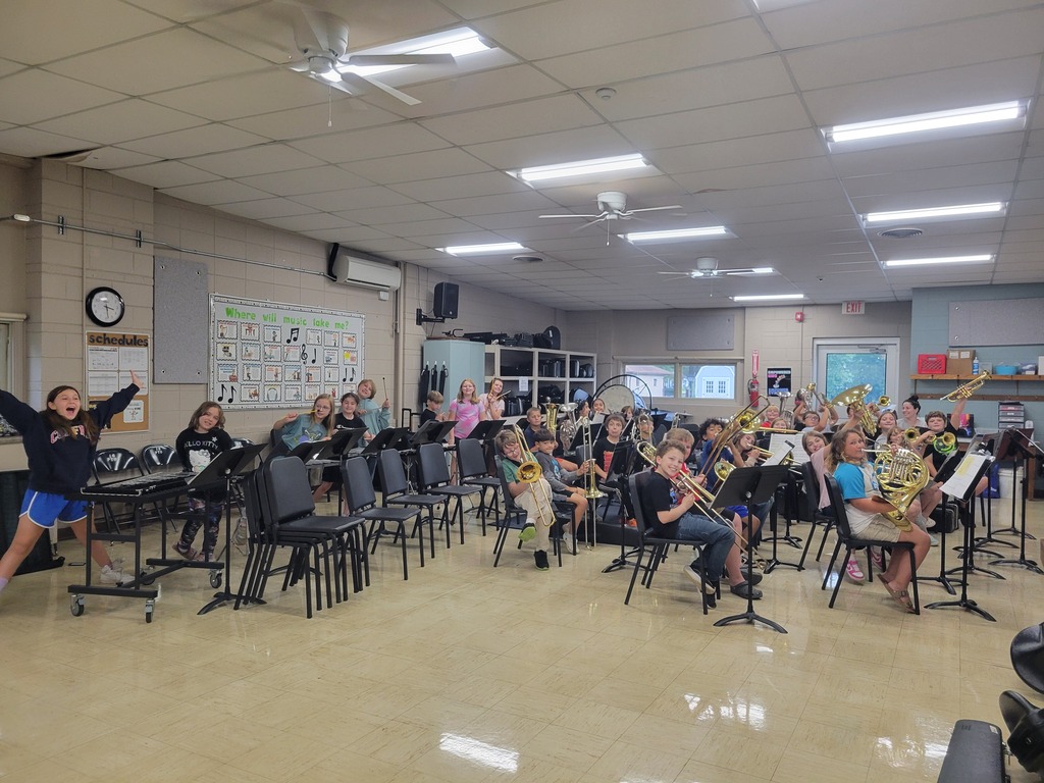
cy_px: 392
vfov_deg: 53.1
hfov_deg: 67.3
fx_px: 784
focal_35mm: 26
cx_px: 522
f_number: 1.8
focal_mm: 5.4
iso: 250
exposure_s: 1/120
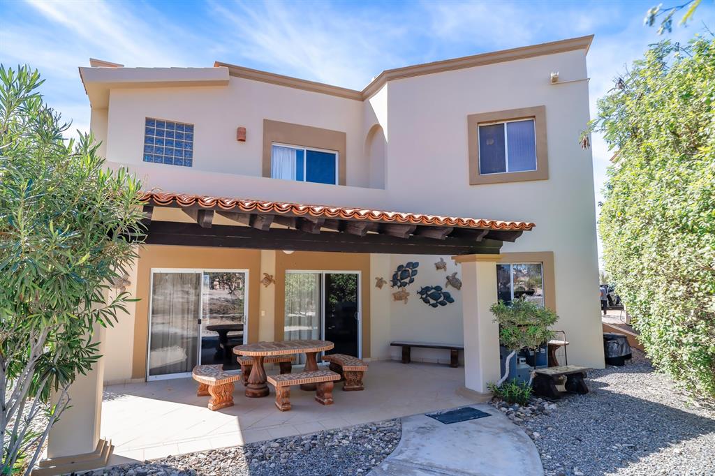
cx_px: 358
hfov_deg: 84.0
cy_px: 238
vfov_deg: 61.9
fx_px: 397
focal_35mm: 20
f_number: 4.5
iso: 80
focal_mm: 20
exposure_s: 1/500
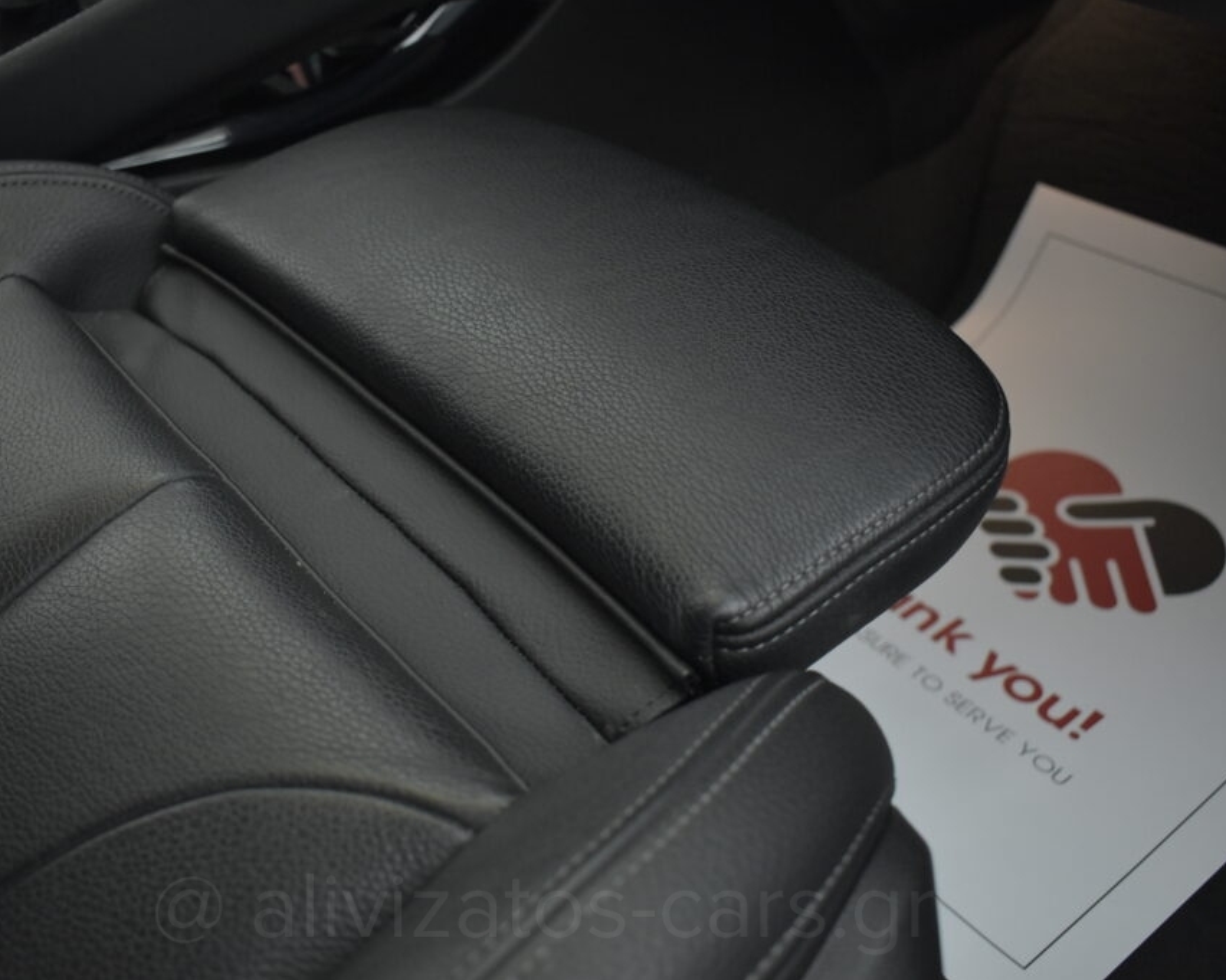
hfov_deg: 50.7
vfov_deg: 41.6
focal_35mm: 36
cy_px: 489
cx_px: 542
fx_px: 1290
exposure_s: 1/125
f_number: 3.8
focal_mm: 21
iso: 1600
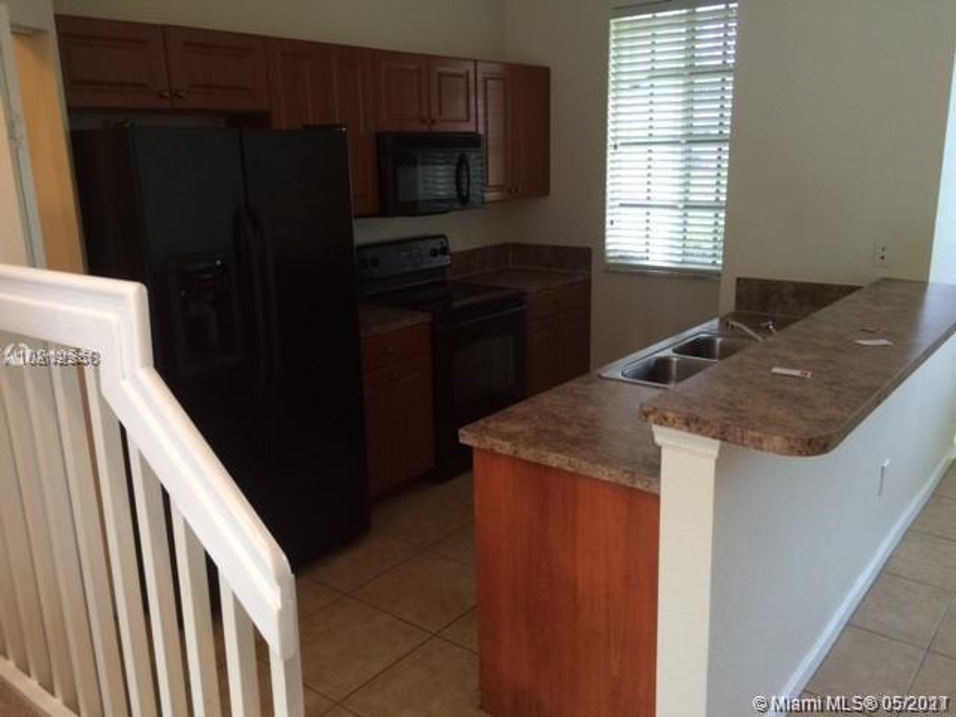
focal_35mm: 29
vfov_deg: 48.2
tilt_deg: -15.3
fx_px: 801
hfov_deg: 61.7
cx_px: 478
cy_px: 358
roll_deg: +1.6
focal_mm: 4.15
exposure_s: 1/30
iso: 100
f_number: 2.2
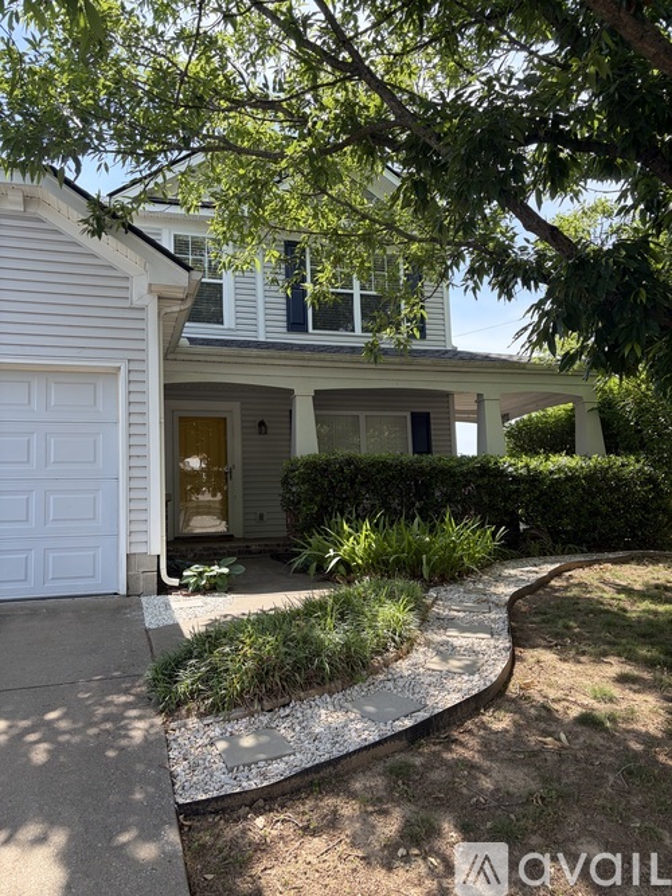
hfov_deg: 53.0
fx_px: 673
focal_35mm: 26
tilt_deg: +7.1
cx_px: 336
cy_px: 448
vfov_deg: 67.3
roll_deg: +2.2
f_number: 1.6
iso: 64
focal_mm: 5.96
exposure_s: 1/1064
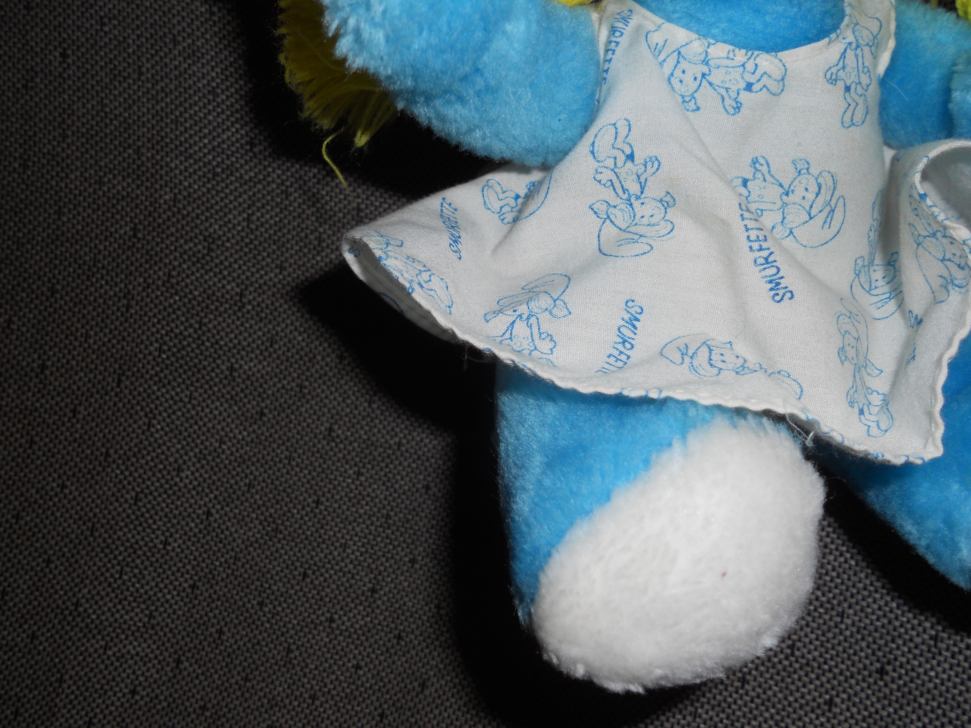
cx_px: 486
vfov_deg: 44.2
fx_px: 898
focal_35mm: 32
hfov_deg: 56.8
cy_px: 364
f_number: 8.8
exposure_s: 1/25
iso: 80
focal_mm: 5.8
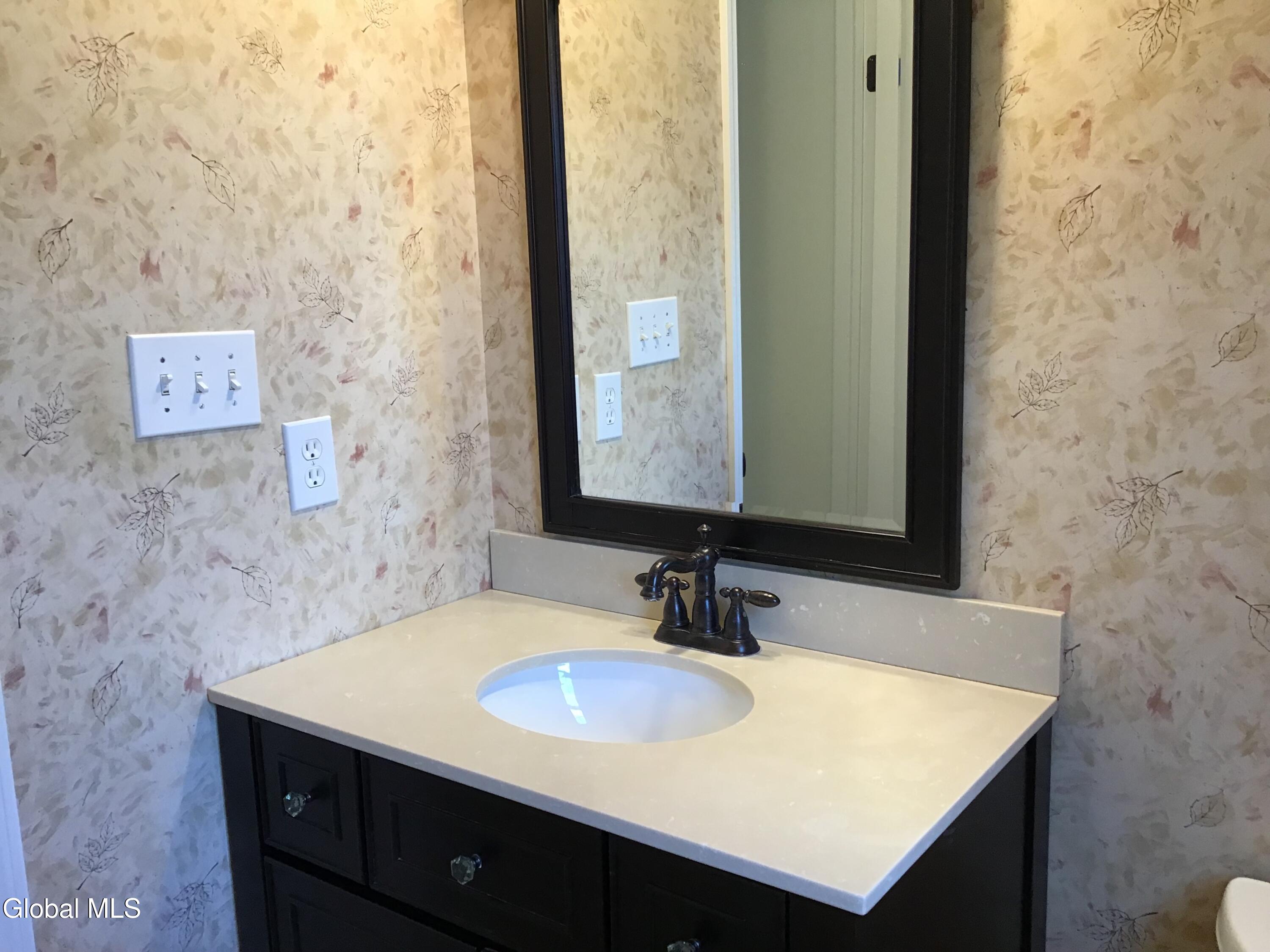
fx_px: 1137
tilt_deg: -9.9
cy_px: 476
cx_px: 635
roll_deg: +1.0
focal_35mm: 31
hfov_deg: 58.4
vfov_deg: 45.4
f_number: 2.4
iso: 50
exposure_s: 1/30
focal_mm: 3.3
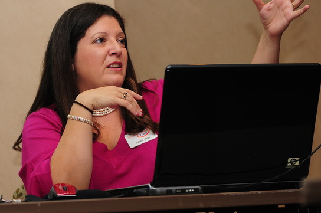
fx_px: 1514
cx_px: 90
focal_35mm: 170
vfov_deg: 8.0
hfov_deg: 12.1
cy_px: 67
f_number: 2.8
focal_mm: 70
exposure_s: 1/125
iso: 400
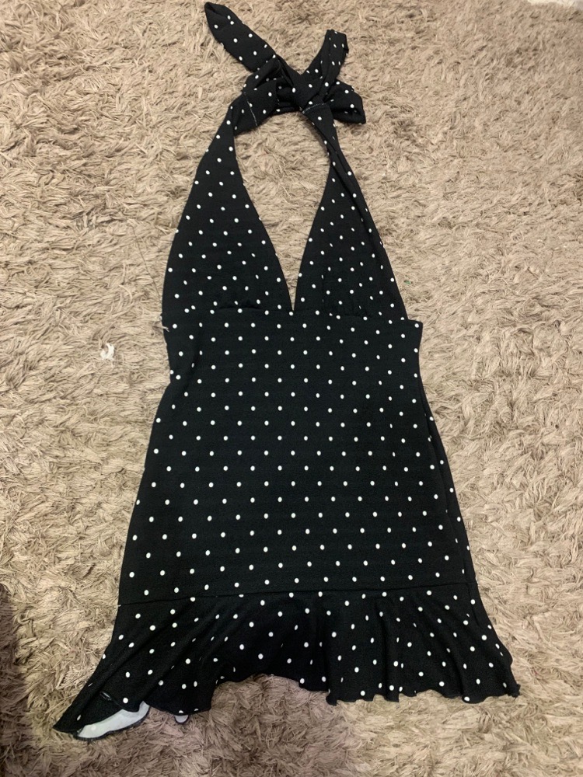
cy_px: 388
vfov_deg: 67.3
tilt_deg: -66.8
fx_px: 584
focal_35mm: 26
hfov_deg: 53.1
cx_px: 292
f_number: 1.8
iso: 400
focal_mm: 4.25
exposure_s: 1/33
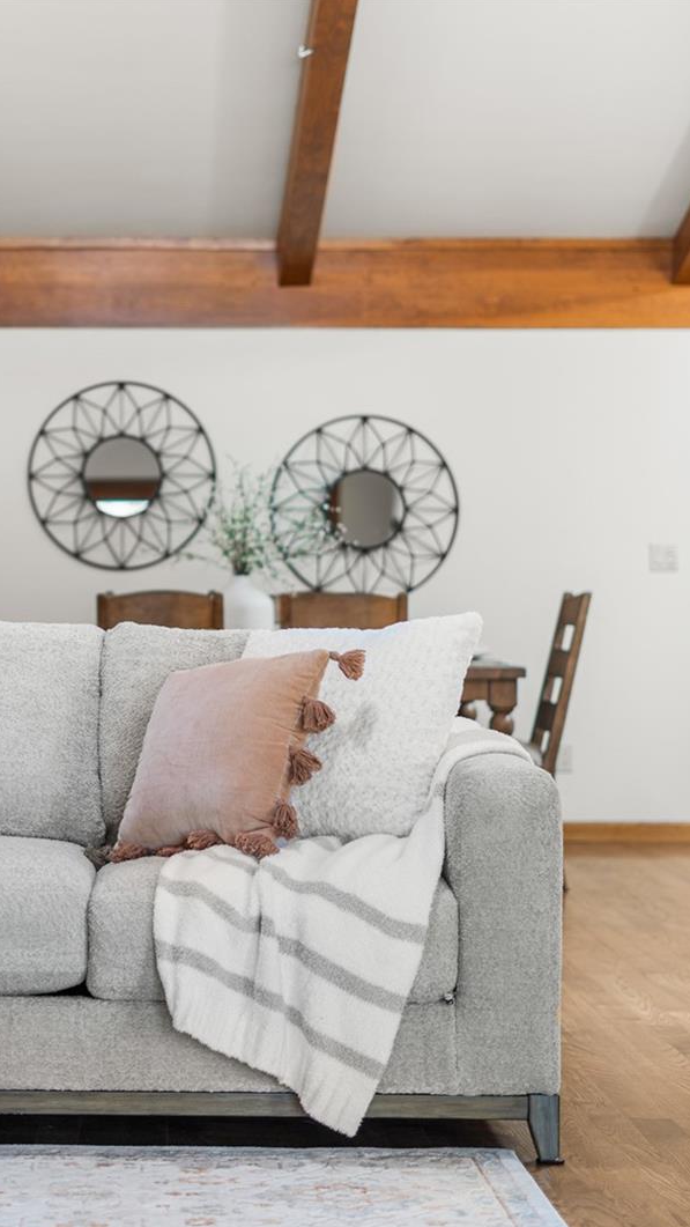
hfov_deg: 15.2
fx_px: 2569
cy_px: 613
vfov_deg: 26.8
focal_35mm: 79
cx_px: 124
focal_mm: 50
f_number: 1.8
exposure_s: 1/15
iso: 100
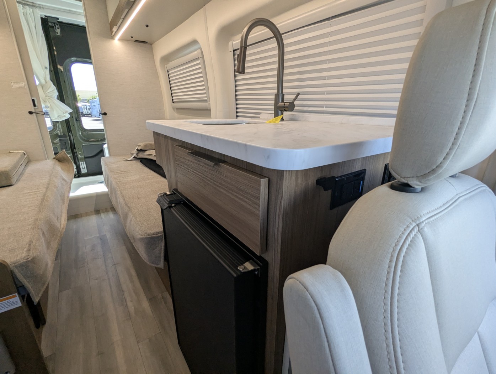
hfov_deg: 94.4
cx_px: 248
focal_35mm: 16
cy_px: 187
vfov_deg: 78.2
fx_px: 230
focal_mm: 2.35
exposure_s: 1/333
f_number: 2.2
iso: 209
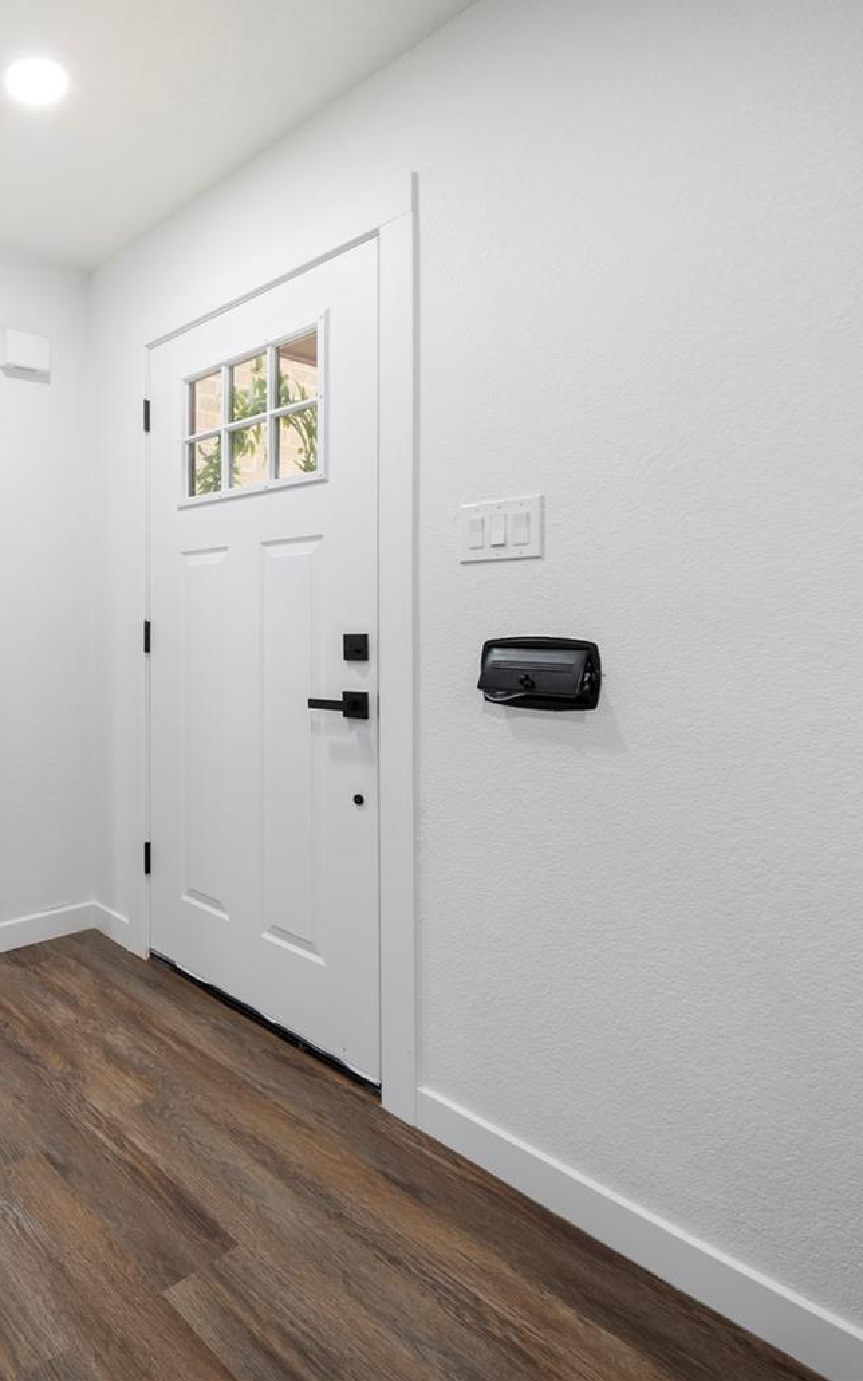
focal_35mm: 19
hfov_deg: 54.9
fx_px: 715
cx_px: 102
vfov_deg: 88.0
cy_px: 668
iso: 250
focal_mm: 12
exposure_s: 1/15
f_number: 9
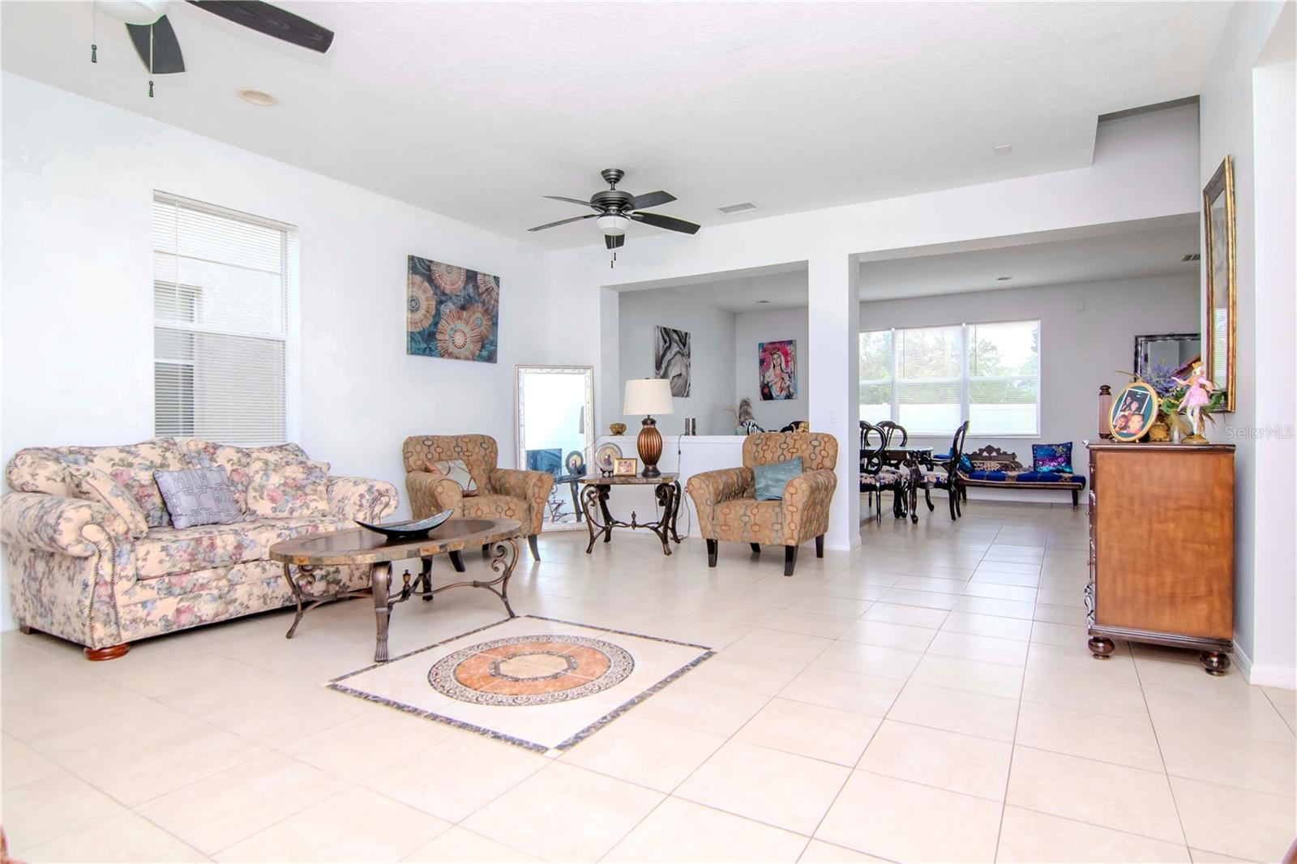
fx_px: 702
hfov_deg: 85.4
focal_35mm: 20
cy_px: 432
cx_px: 648
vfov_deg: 63.2
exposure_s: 1/200
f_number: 8
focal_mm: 13
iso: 800
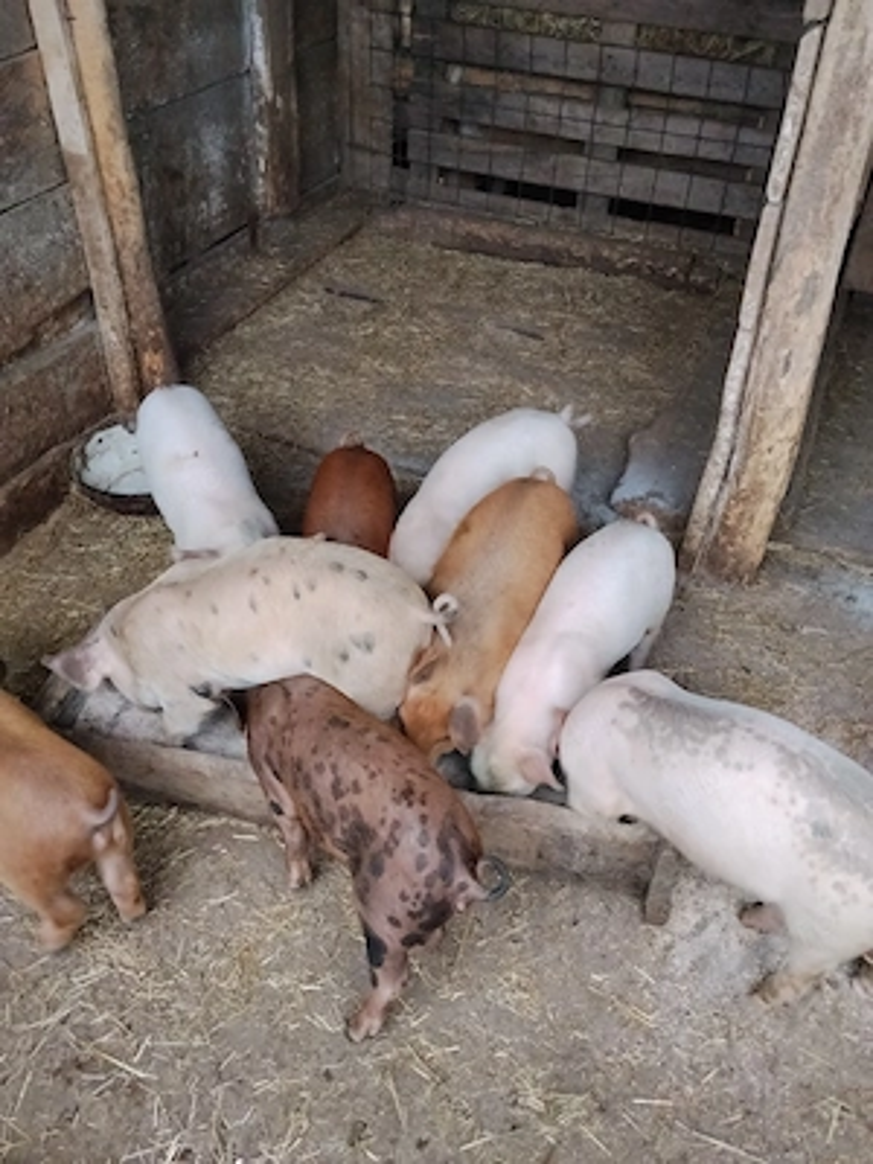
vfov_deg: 61.7
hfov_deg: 48.2
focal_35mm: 29
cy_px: 582
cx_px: 436
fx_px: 975
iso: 400
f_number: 1.8
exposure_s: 1/50
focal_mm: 4.22
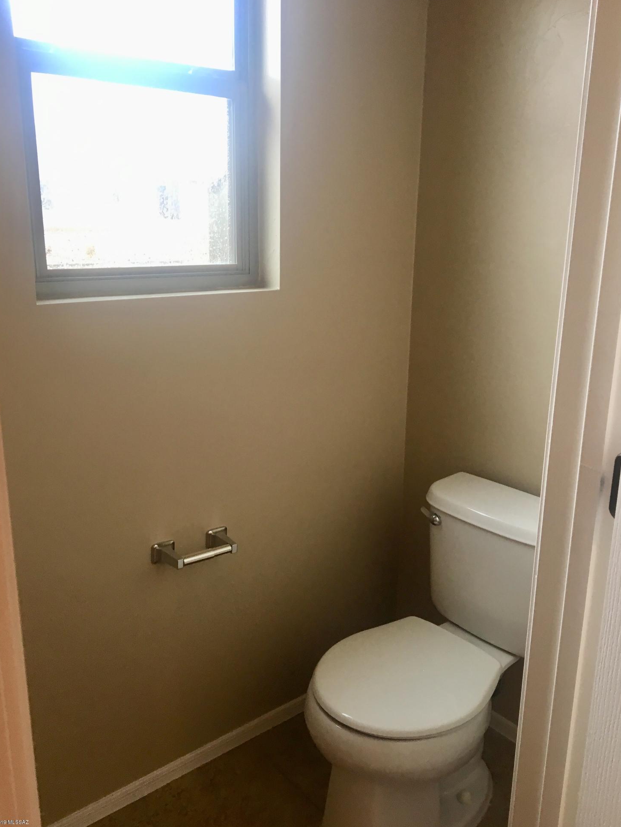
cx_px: 309
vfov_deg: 60.0
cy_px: 421
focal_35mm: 30
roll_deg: -0.2
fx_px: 718
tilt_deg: -17.0
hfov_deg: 46.8
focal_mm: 4.15
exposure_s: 1/30
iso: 50
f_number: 2.2
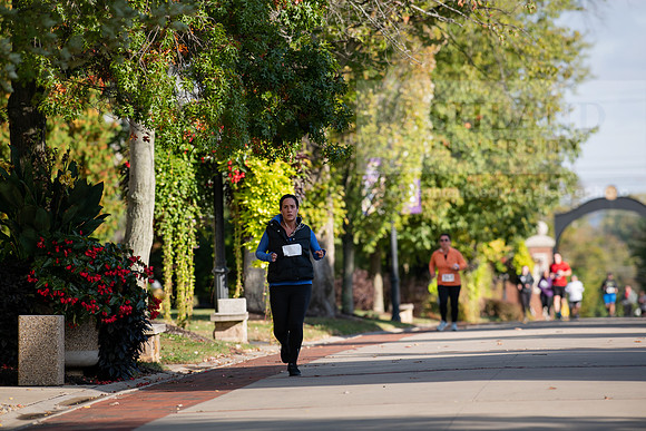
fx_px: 5384
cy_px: 216
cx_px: 323
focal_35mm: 300
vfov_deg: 4.6
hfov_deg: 6.9
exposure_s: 1/640
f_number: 5
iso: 200
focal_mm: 300
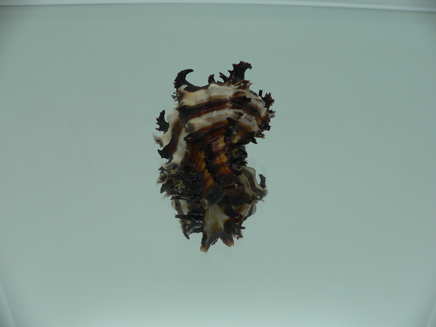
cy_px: 164
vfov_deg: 40.7
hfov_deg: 52.6
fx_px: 441
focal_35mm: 35
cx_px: 218
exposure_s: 1/60
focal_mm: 4.6
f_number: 2.8
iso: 80
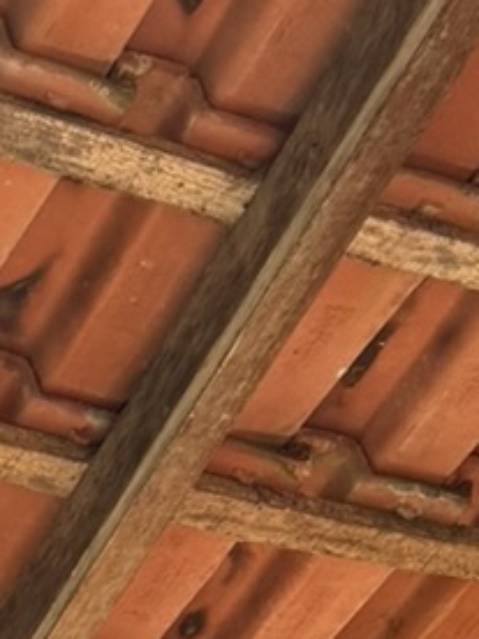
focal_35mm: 178
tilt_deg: +6.3
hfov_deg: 8.2
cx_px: -132
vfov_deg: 9.5
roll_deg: +0.7
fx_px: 3284
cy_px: 1669
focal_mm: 6.76
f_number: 1.78
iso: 80
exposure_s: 1/792
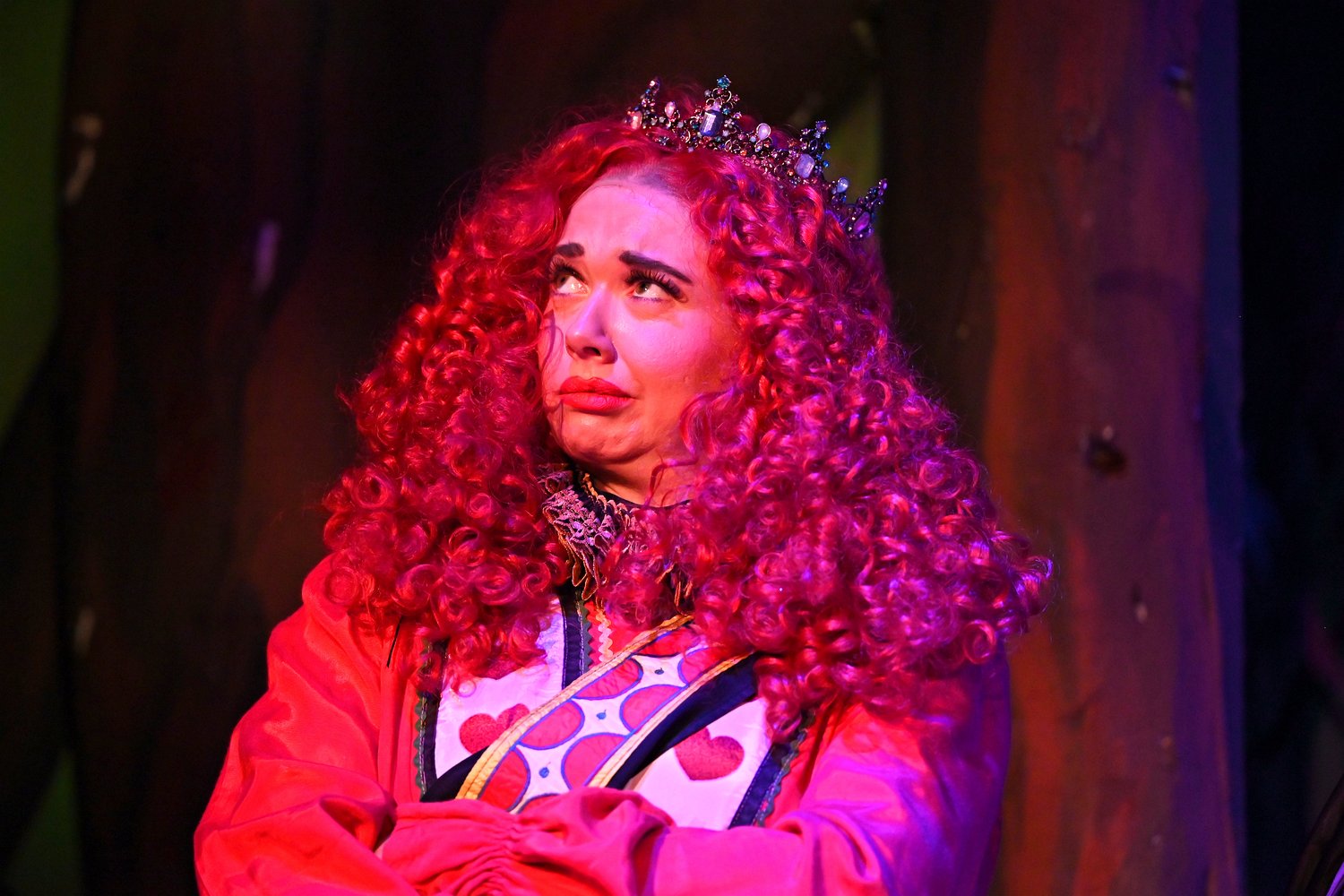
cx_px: 672
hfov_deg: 11.4
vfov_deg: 7.6
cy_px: 448
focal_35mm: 180
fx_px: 6719
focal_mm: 180
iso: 3200
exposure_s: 1/500
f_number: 2.8
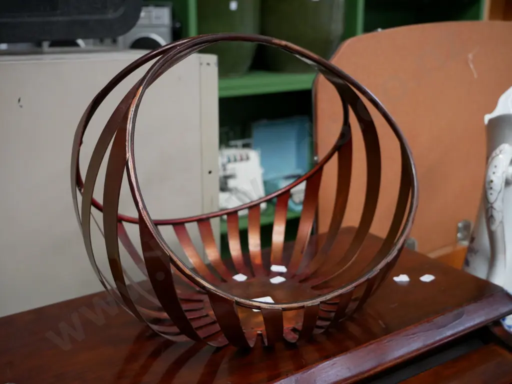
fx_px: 592
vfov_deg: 36.0
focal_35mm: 40
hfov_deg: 46.8
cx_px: 256
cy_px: 192
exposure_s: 1/60
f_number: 4.1
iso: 1600
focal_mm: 20
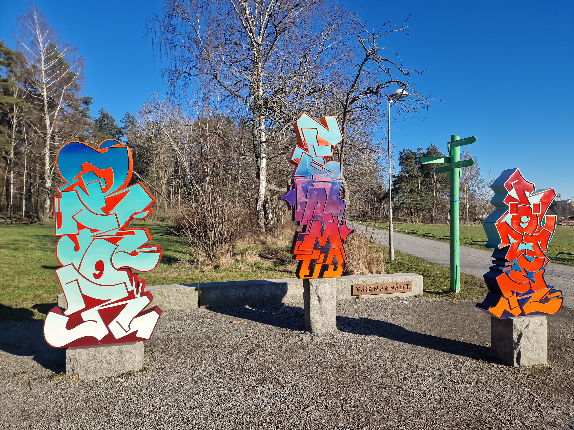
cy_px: 215
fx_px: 381
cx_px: 287
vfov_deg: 58.9
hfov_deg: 73.9
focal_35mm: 23
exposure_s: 1/9434
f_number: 1.8
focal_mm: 5.4
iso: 50
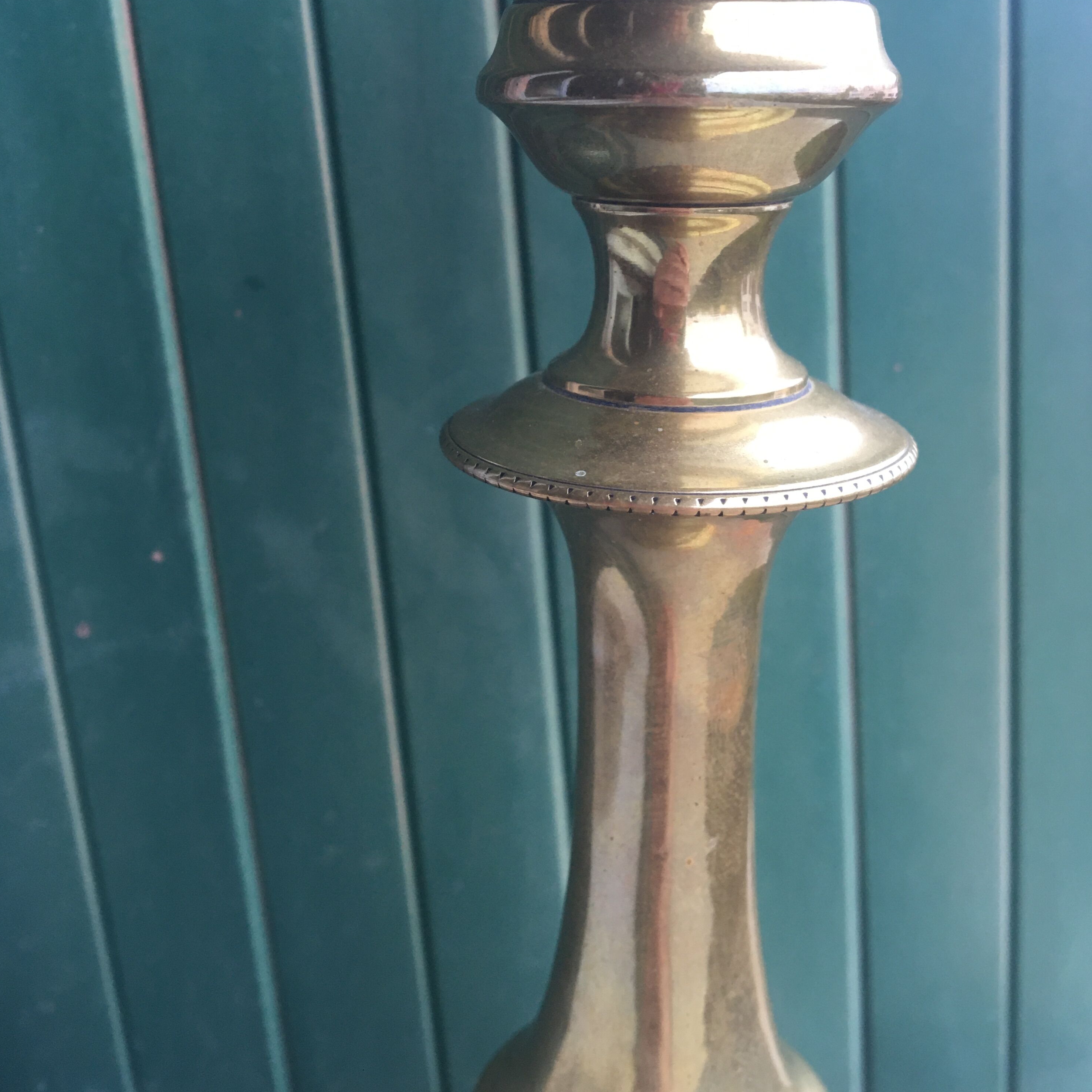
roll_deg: +4.1
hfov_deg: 47.2
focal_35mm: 35
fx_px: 1249
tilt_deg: -14.0
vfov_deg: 46.9
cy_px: 421
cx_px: 545
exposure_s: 1/33
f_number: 2.2
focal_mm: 4.15
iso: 125
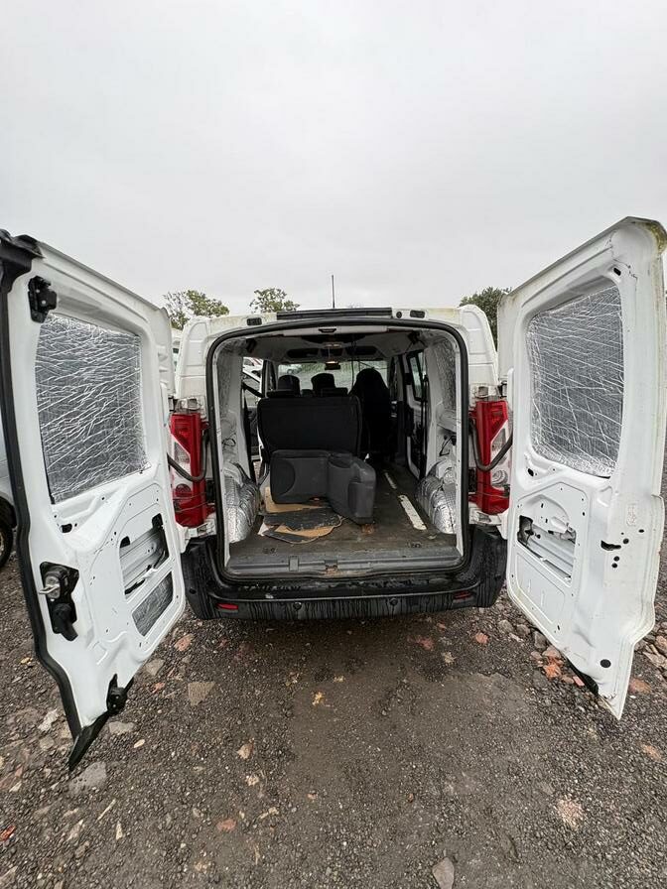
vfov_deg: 102.1
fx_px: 360
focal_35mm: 14
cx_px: 334
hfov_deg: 85.7
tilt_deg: -8.1
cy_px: 444
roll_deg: -0.4
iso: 160
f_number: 2.2
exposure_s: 1/99
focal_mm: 2.22
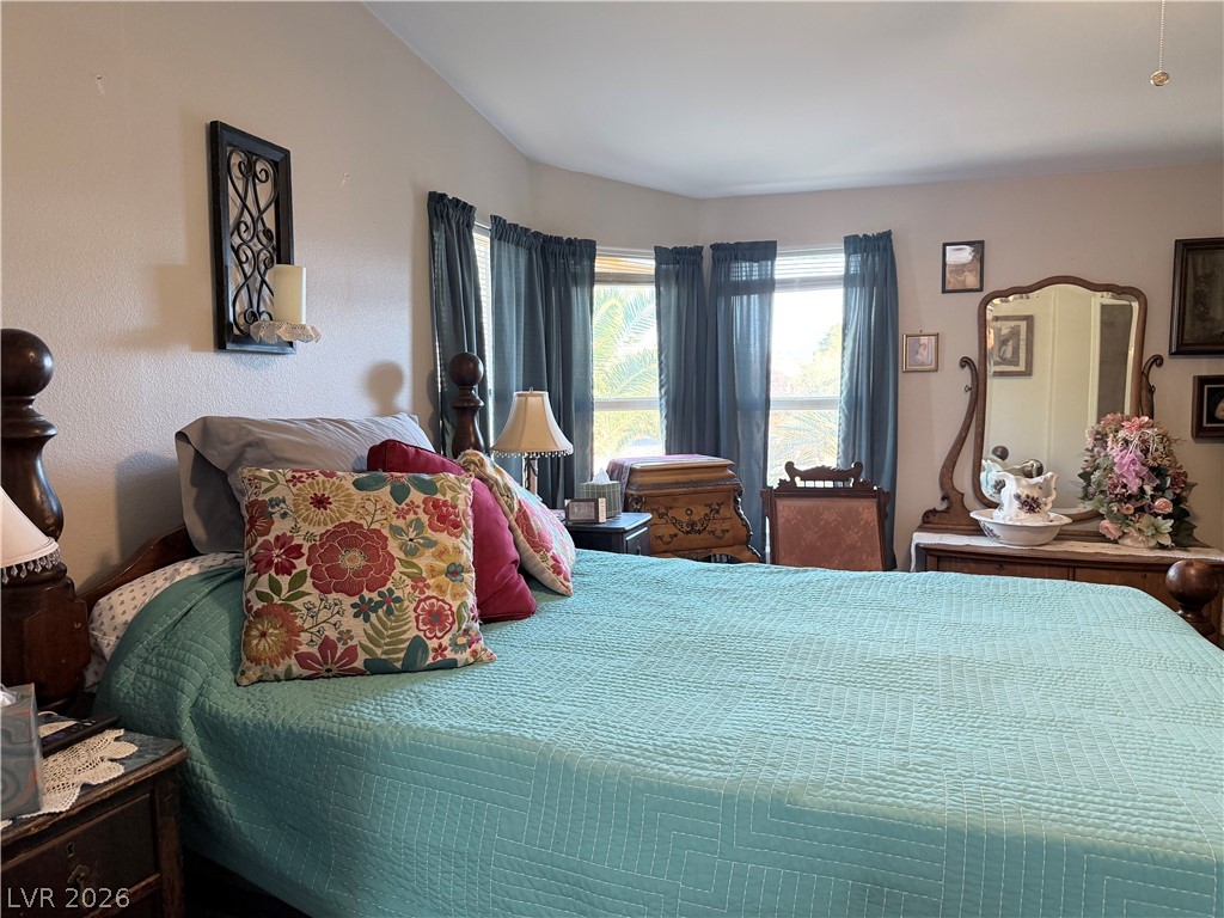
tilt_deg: -4.9
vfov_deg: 56.8
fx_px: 849
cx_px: 612
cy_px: 459
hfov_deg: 71.6
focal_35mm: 24
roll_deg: +1.1
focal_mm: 6.76
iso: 250
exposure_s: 1/60
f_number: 1.78
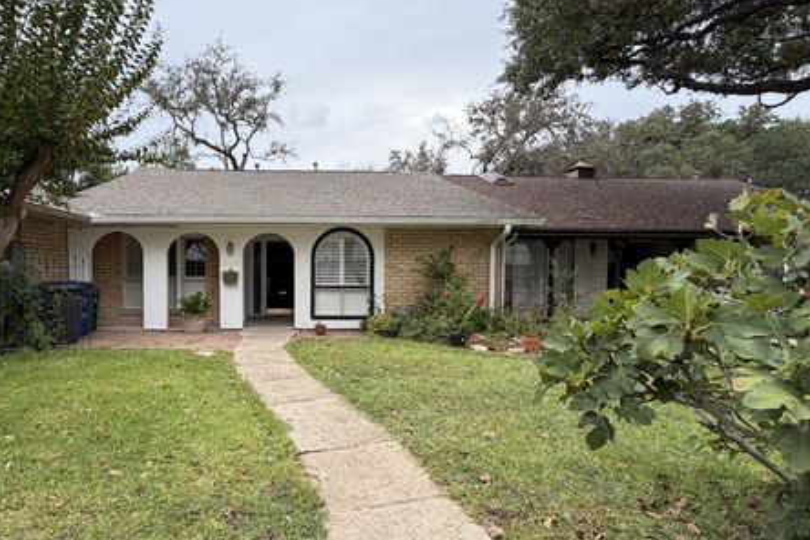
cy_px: 292
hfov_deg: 80.0
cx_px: 316
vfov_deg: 59.4
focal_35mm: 21
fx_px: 472
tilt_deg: -2.0
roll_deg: +0.4
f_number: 2.2
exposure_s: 1/631
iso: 40
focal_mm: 2.22
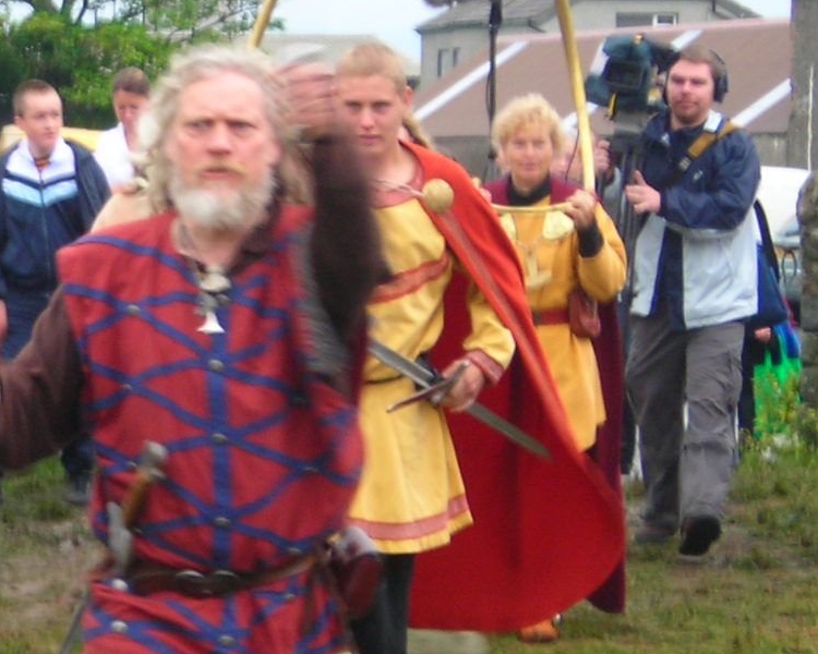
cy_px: 423
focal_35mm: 240
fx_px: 5810
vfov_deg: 6.4
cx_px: -173
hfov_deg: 8.0
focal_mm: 14.8
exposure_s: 1/32.2
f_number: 4.6
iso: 50
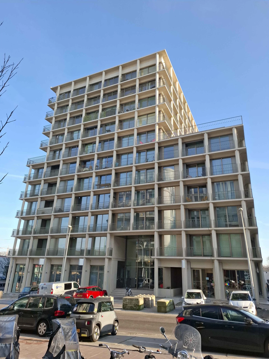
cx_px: 134
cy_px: 180
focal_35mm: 23
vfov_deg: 73.9
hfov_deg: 58.9
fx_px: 238
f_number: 1.8
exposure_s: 1/686
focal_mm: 5.54
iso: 50
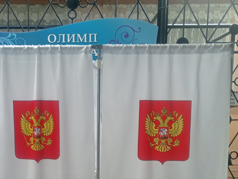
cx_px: 78
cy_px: 169
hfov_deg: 34.0
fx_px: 385
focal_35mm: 56
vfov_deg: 25.1
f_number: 1.6
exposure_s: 1/20
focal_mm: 4.09
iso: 775
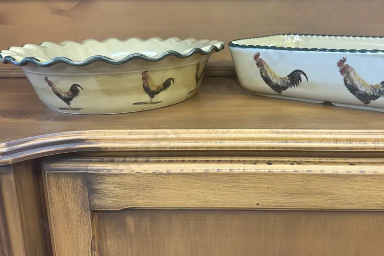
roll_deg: +0.5
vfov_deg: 40.5
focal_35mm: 32
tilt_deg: -12.1
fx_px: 341
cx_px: 239
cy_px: 82
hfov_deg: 58.0
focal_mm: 6.86
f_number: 1.78
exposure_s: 1/50
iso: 160
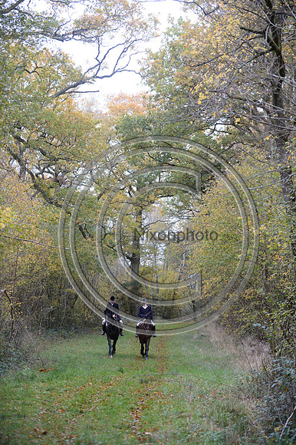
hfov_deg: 15.9
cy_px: 222
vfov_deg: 23.7
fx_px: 1062
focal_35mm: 86
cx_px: 148
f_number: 3.2
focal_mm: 86
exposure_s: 1/640
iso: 1600
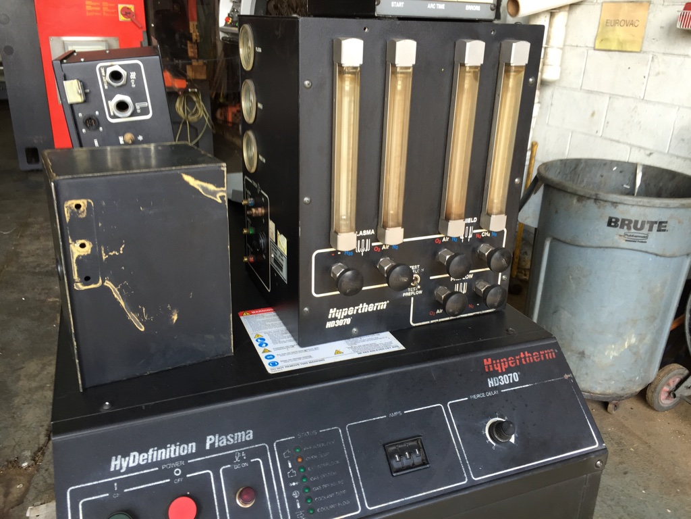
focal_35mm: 29
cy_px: 260
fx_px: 579
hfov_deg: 61.7
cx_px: 346
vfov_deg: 48.2
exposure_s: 1/120
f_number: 2.2
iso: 50
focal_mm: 4.15
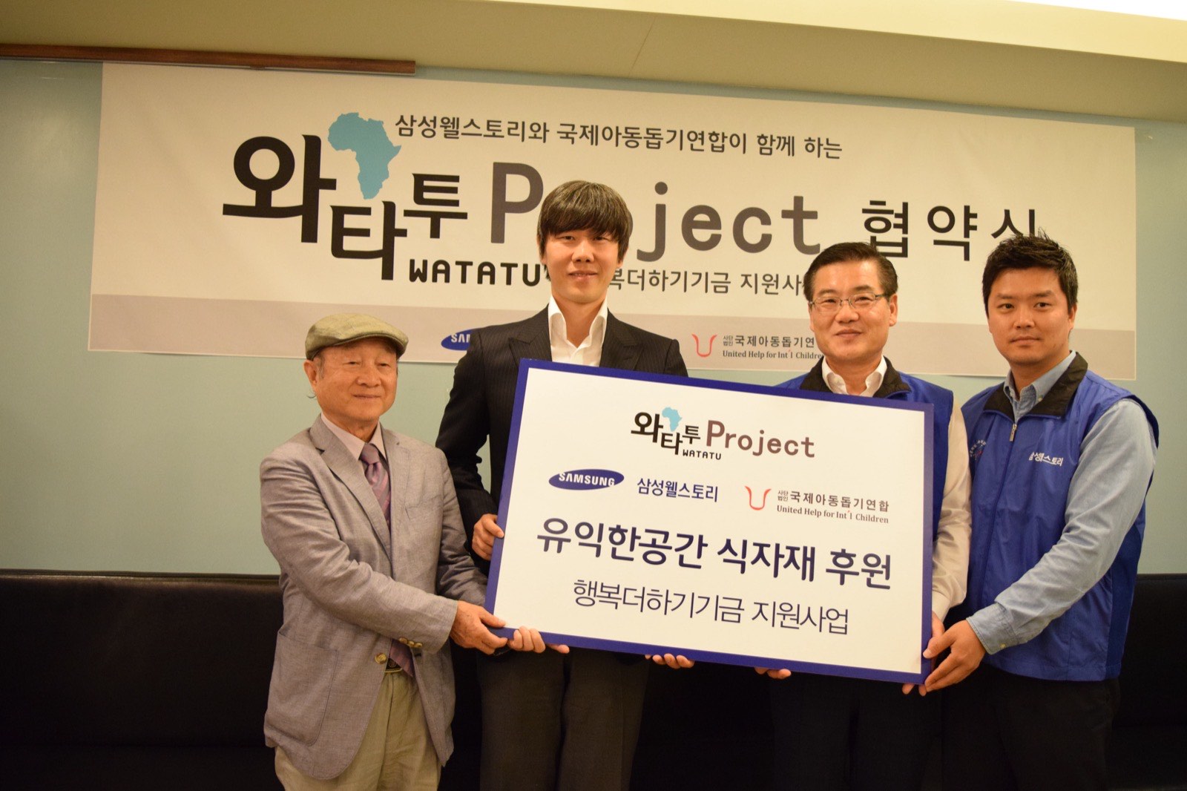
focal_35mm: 30
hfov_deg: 61.9
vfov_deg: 43.6
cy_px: 396
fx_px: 989
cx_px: 594
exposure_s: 1/60
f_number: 3.8
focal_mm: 20
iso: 2500
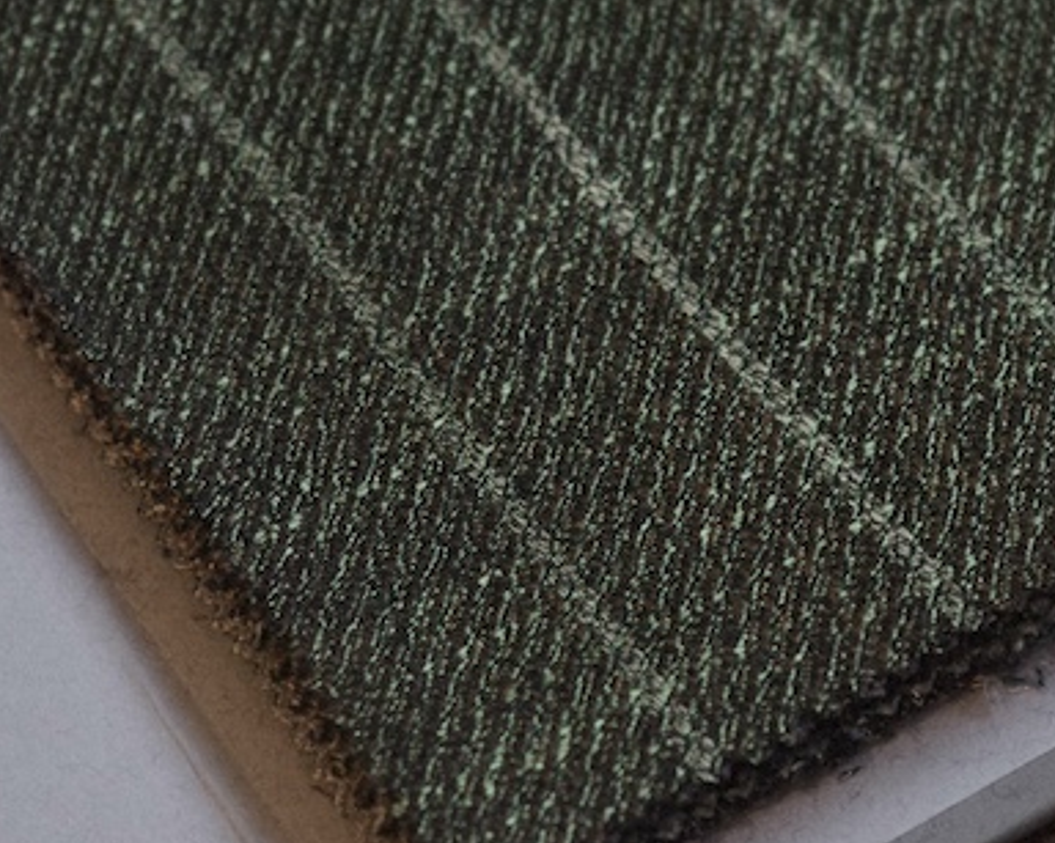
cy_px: 347
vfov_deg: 12.0
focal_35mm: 128
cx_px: 585
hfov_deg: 15.0
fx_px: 3996
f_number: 8
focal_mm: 55
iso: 6400
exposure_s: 1/125
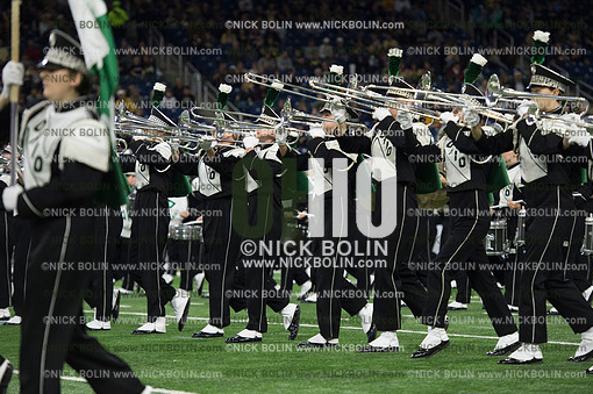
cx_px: 314
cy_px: 213
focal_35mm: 165
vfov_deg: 8.3
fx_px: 2715
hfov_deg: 12.5
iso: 2500
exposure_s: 1/1600
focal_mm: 145
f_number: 3.5
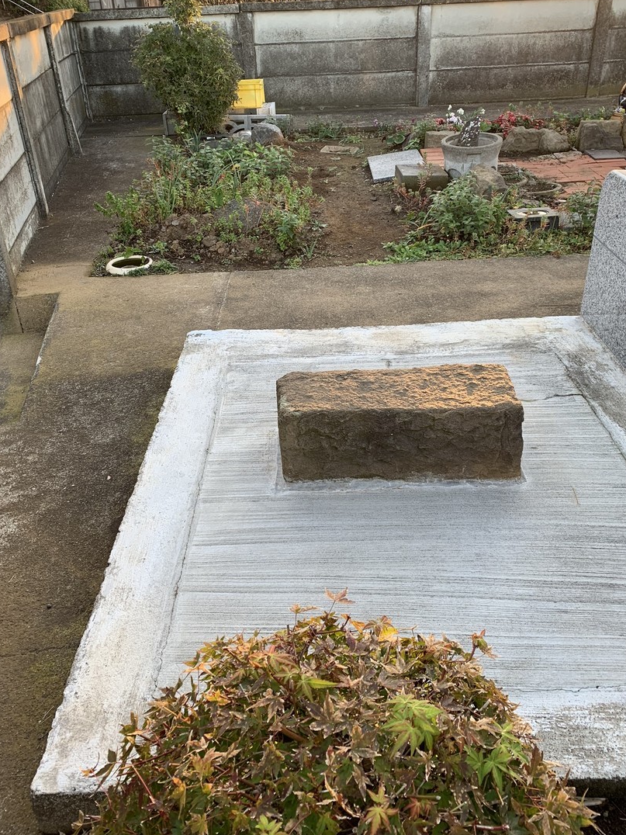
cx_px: 304
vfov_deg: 61.6
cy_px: 394
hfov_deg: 48.2
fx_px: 699
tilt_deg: -29.7
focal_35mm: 29
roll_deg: +2.5
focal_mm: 4.25
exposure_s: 1/121
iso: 32
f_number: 1.8
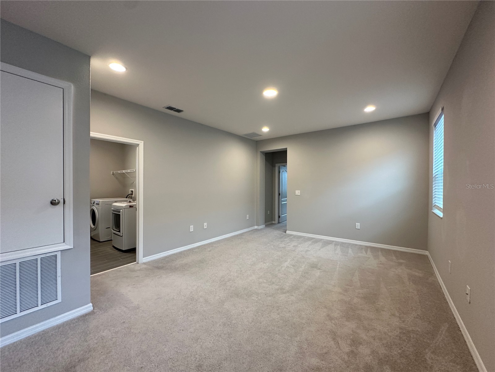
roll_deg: -0.4
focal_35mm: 14
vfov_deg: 85.7
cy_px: 186
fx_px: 200
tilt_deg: +1.5
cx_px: 248
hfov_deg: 102.1
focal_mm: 2.22
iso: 250
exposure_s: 1/120
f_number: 2.2
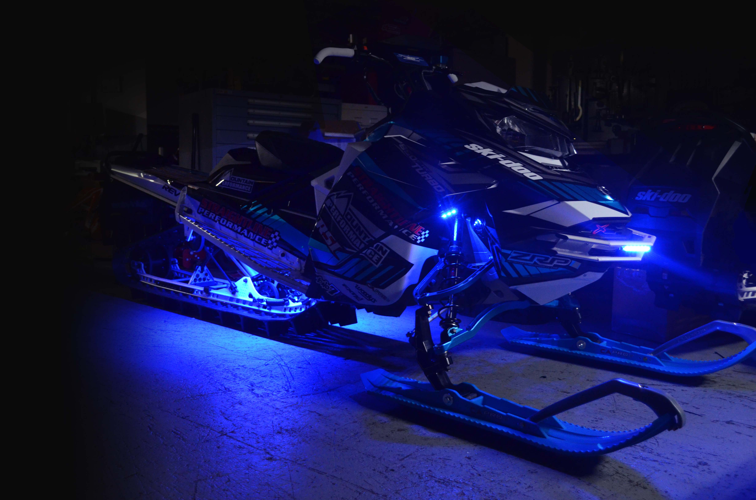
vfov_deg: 39.8
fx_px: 692
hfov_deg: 57.3
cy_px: 250
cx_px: 378
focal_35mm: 33
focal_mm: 22
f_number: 3.8
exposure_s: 1/30
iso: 2500
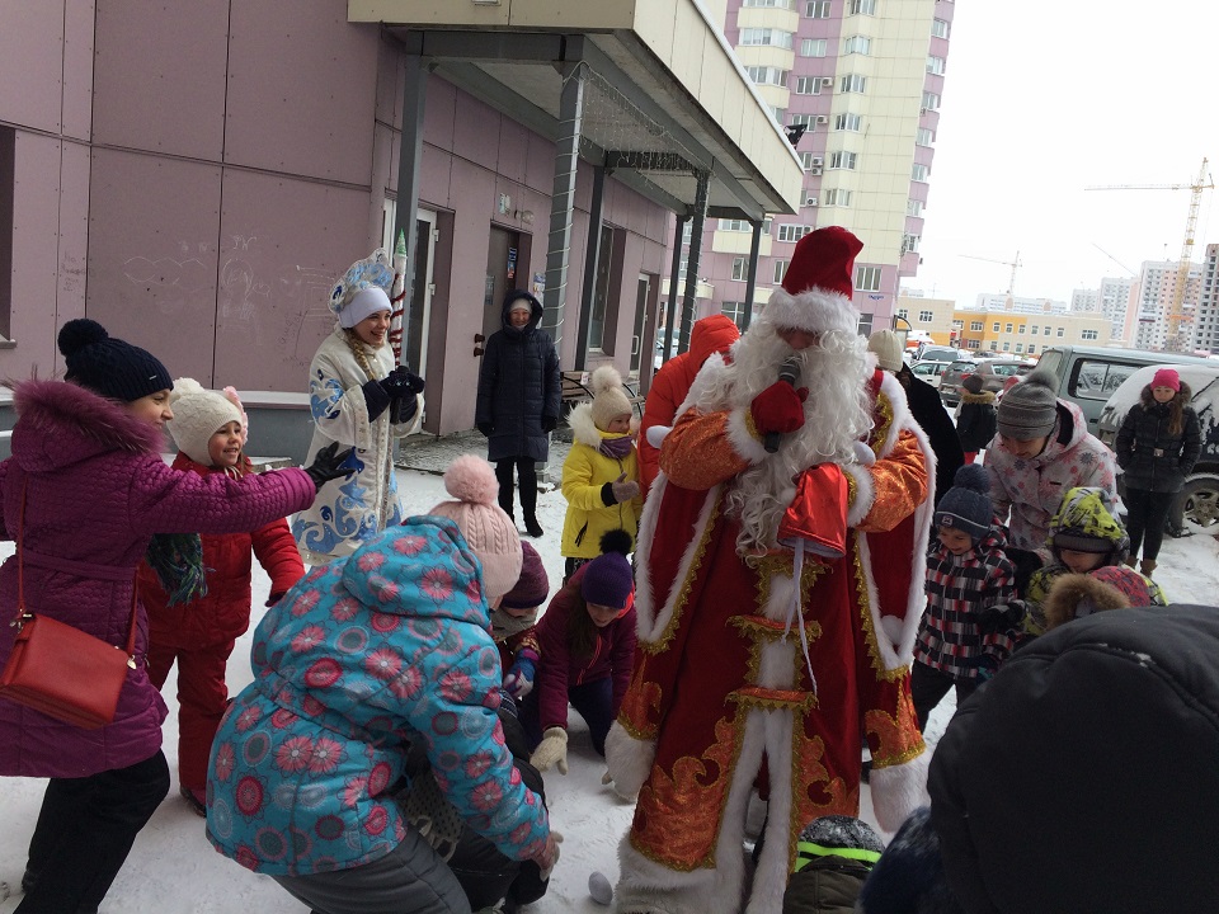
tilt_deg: -8.8
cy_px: 457
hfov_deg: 61.7
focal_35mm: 29
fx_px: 1021
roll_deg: -2.0
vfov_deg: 48.2
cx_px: 610
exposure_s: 1/287
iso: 32
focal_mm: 4.15
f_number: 2.2
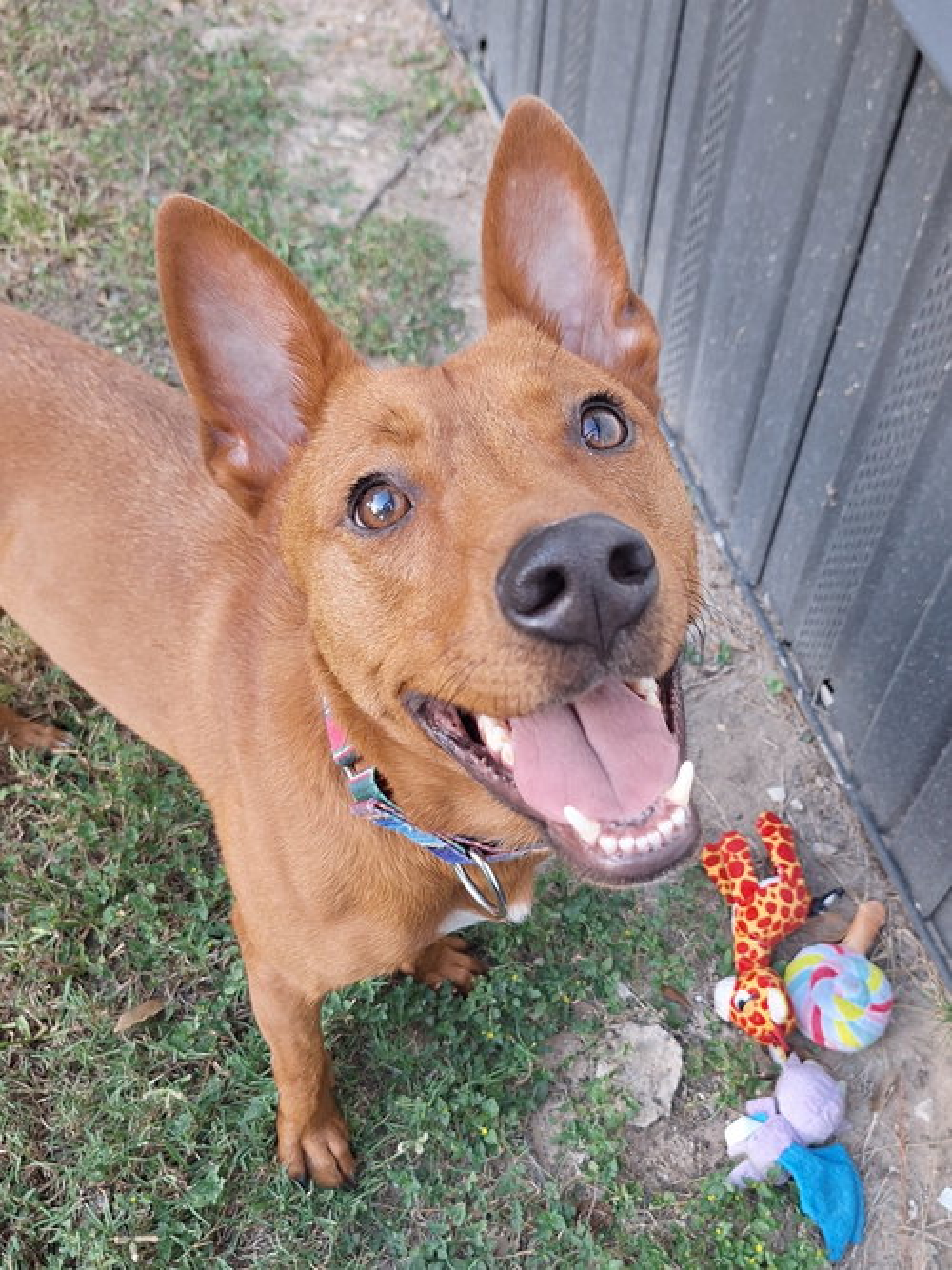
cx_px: 476
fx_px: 844
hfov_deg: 58.9
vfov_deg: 73.9
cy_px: 635
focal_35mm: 23
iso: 80
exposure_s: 1/120
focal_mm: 5.54
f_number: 1.8
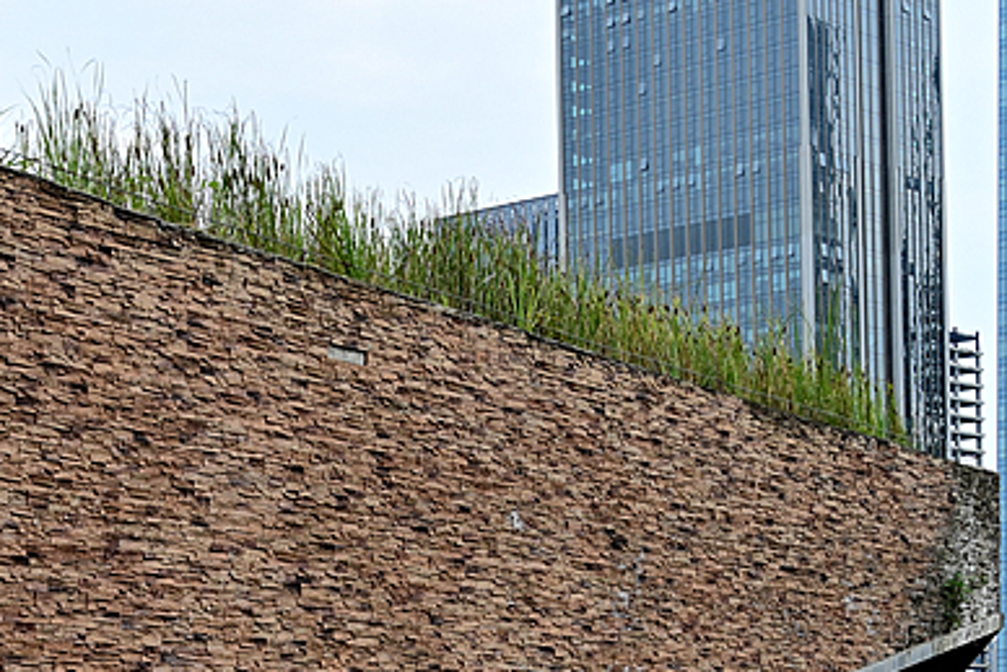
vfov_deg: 13.4
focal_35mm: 101
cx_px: 254
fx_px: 2813
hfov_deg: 20.1
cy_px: 721
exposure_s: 1/160
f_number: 8
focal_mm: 32.5
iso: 125
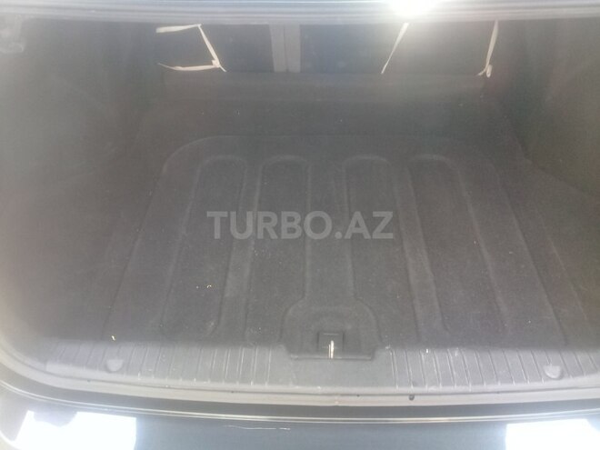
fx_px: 537
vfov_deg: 45.4
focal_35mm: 31
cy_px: 225
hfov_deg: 58.4
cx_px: 300
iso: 80
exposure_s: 1/40
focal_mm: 3.3
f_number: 2.2
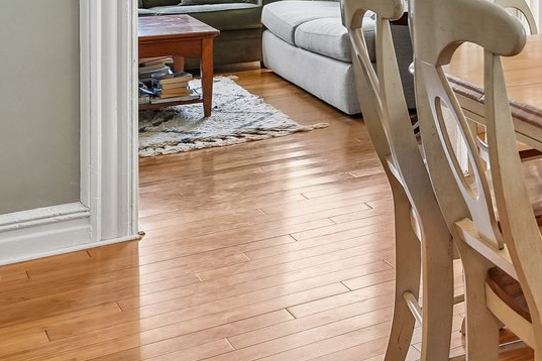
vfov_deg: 20.9
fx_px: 918
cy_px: -60
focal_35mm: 61
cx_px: 868
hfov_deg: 23.8
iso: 200
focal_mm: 16
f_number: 8
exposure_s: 1/15
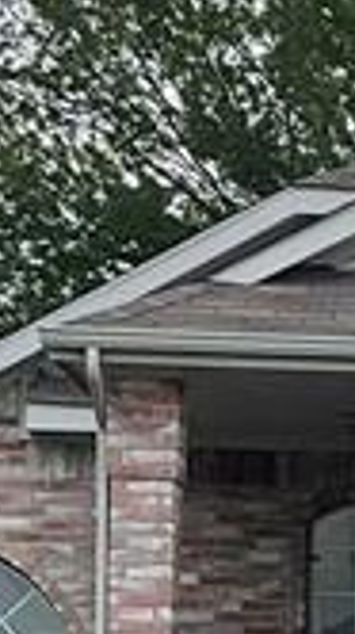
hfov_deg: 6.0
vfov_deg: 10.8
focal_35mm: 195
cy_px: 825
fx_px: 3273
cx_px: 794
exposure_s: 1/2227
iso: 16
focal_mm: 3
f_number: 1.8
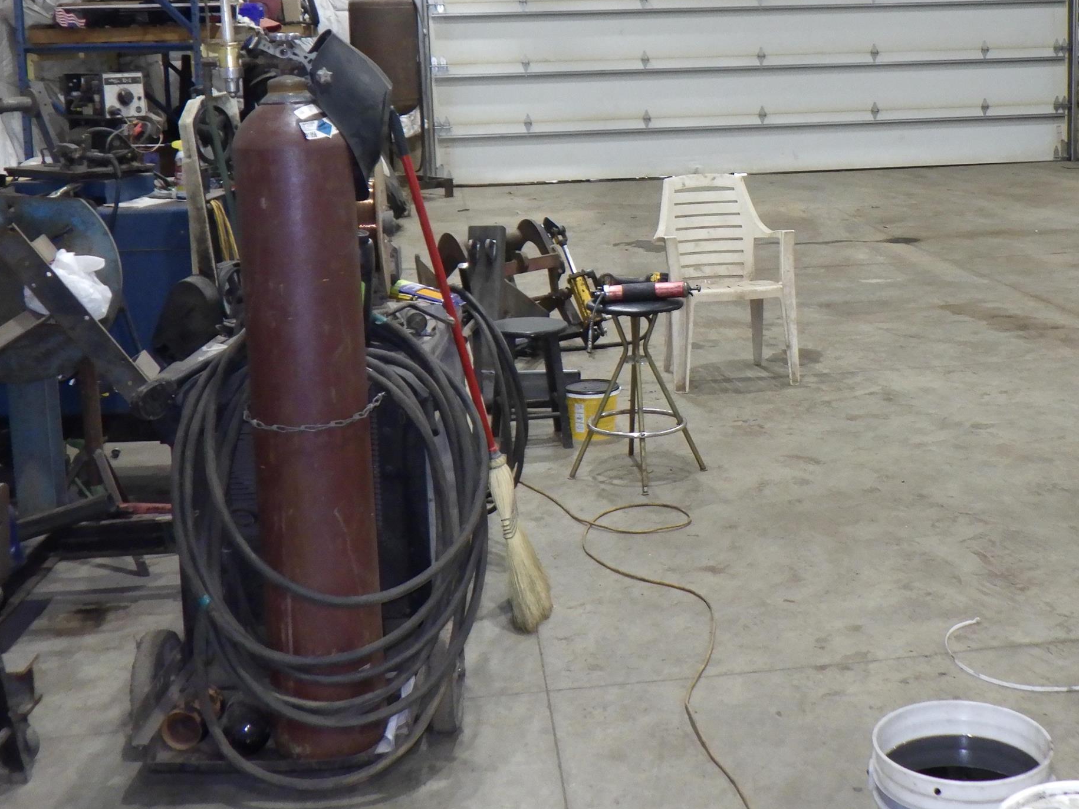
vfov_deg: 30.5
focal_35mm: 47
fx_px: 1465
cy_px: 230
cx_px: 704
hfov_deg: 40.0
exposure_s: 1/40
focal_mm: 5
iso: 320
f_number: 3.5
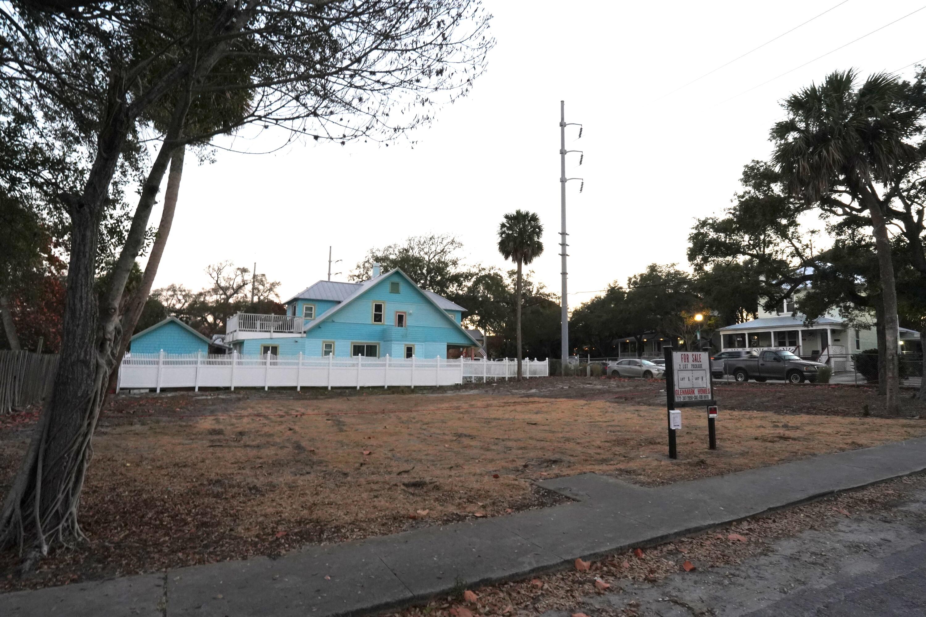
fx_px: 514
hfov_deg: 84.0
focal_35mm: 20
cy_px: 308
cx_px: 463
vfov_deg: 61.9
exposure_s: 1/30
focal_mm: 20
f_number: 22
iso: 4000
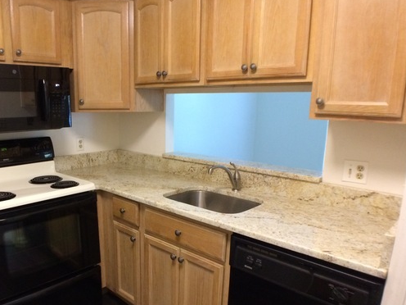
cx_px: 149
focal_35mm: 39
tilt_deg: -14.9
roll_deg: +1.2
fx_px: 457
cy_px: 182
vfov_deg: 36.7
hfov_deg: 47.4
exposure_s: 1/30
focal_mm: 4.15
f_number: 2.2
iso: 250
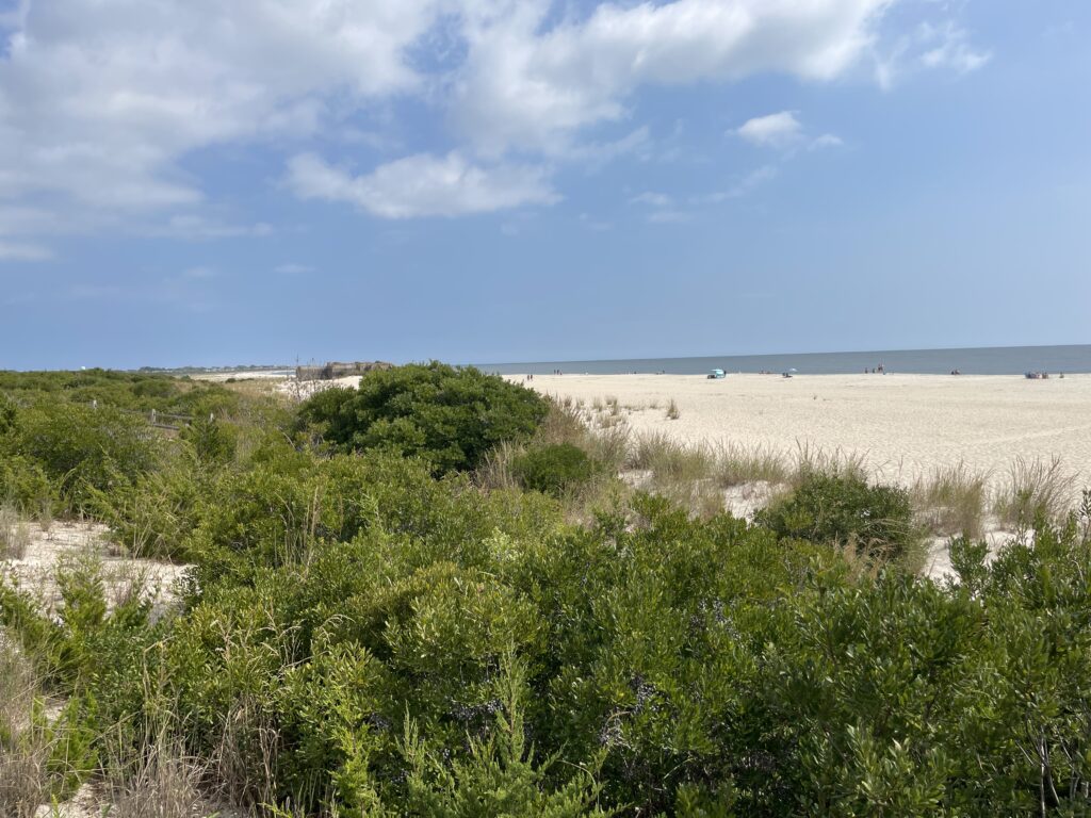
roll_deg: +2.1
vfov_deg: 53.1
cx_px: 546
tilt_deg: -3.8
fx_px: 819
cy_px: 409
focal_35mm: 26
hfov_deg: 67.3
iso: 32
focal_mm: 4.2
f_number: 1.6
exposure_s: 1/5291
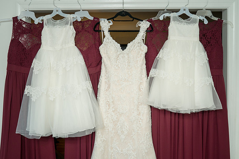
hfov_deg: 50.0
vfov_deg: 34.6
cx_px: 125
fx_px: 256
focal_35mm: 39
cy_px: 71
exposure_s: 1/200
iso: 1250
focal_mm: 35
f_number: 5.6
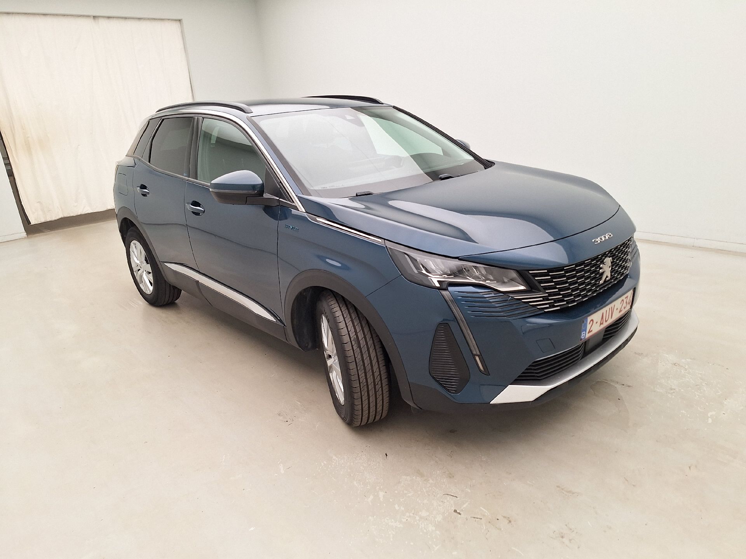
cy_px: 280
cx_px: 373
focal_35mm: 23
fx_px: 496
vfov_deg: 58.9
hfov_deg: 73.9
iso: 64
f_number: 1.8
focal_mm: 5.54
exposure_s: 1/100
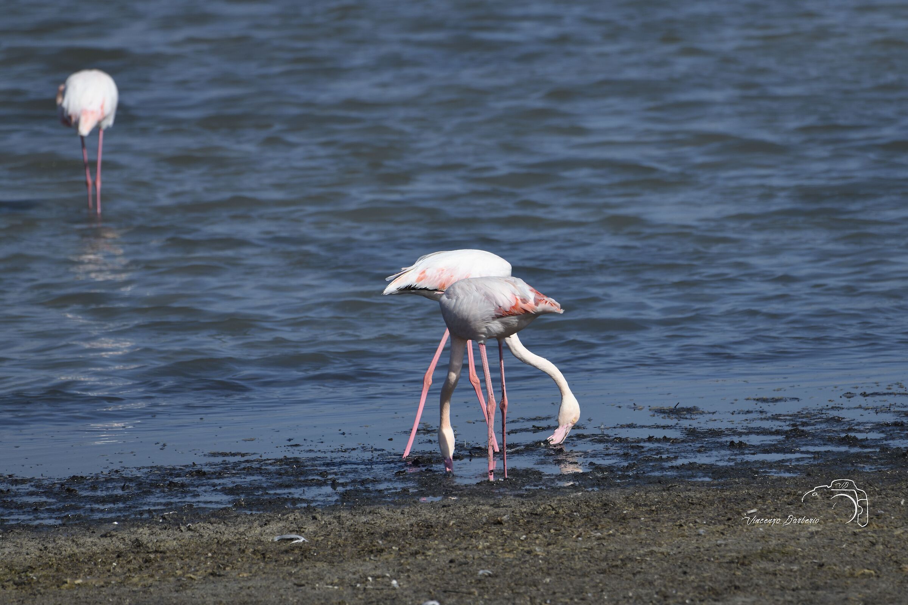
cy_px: 302
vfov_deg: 2.3
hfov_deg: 3.4
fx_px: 15132
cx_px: 454
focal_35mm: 600
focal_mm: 600
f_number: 8
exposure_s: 1/2000
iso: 400
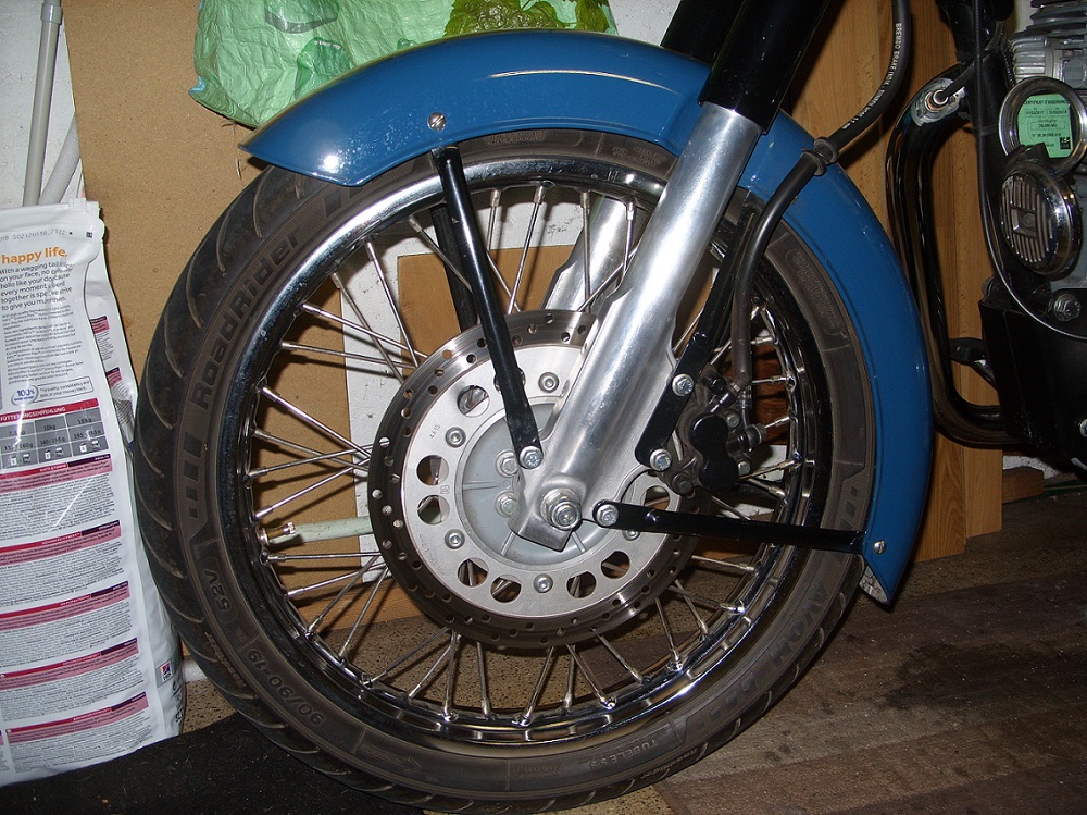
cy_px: 408
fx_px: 1193
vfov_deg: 37.7
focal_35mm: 38
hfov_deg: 49.0
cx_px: 544
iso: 50
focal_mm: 7.8
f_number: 2.8
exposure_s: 1/30
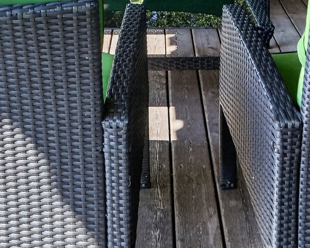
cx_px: 122
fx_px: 596
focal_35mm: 65
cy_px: -184
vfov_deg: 18.8
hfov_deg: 29.1
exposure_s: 1/80
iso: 400
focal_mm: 16
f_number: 8
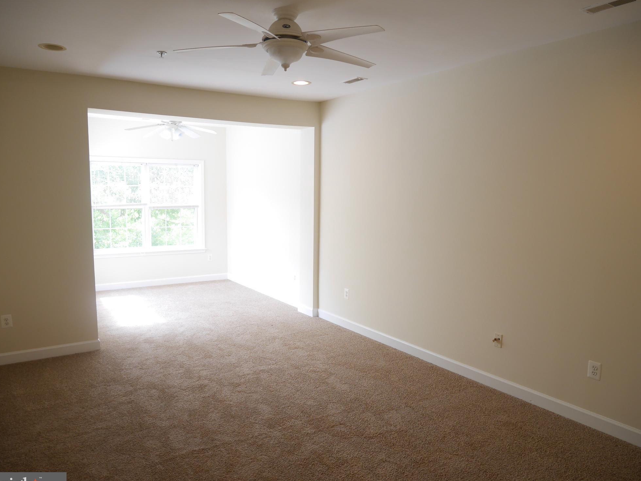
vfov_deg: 54.9
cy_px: 248
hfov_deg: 69.4
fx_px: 463
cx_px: 319
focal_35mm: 25
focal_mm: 12
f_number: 3.5
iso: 320
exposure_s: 1/60
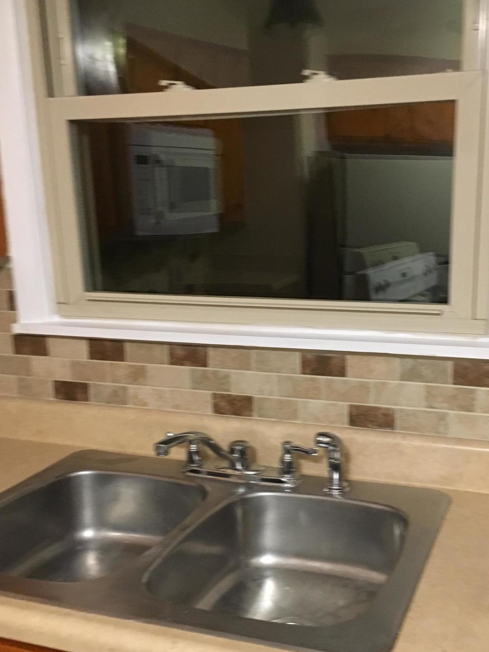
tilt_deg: -14.7
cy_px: 376
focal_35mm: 38
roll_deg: -1.2
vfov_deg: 48.8
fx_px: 716
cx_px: 310
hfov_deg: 37.5
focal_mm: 4.15
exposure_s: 1/24
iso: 200
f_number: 2.2
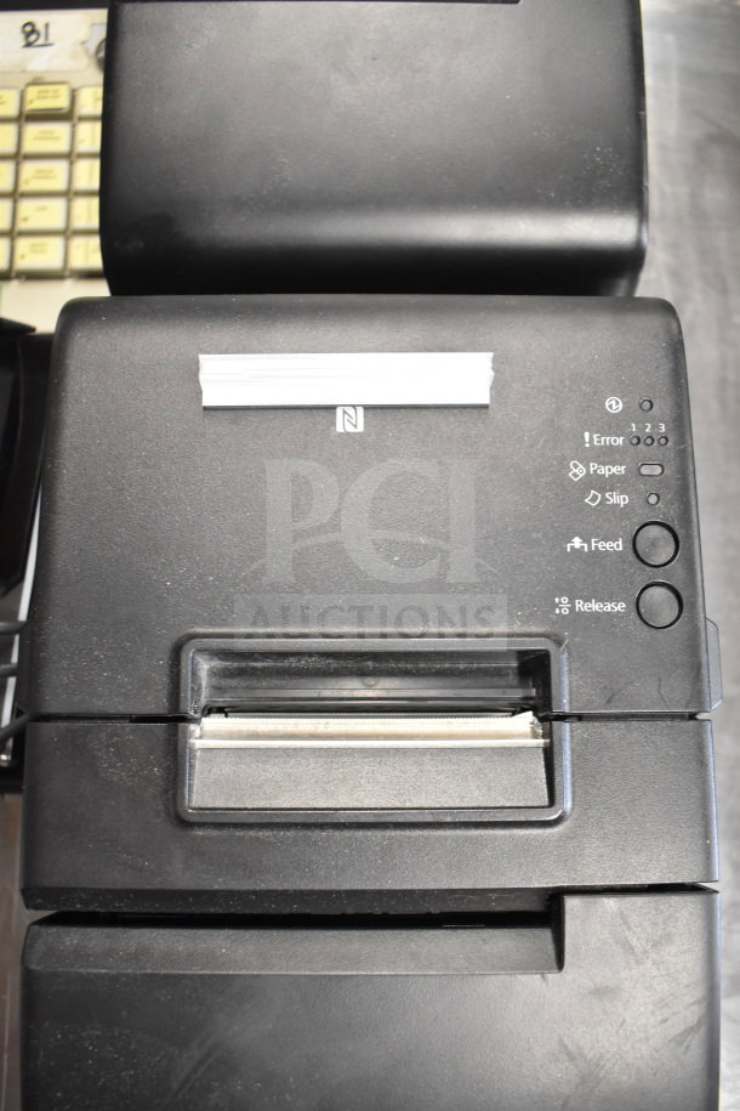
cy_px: 556
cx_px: 370
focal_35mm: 30
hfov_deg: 43.6
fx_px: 925
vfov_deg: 61.9
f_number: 3.8
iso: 2000
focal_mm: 20
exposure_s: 1/30
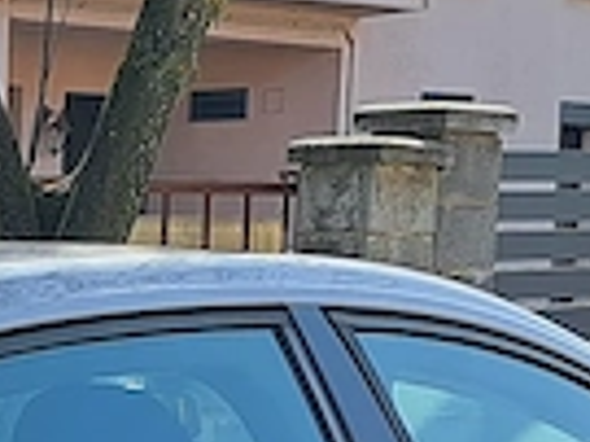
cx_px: -433
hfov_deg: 10.5
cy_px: 937
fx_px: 3031
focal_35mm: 178
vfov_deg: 7.9
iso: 50
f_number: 1.8
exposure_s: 1/545
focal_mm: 5.23
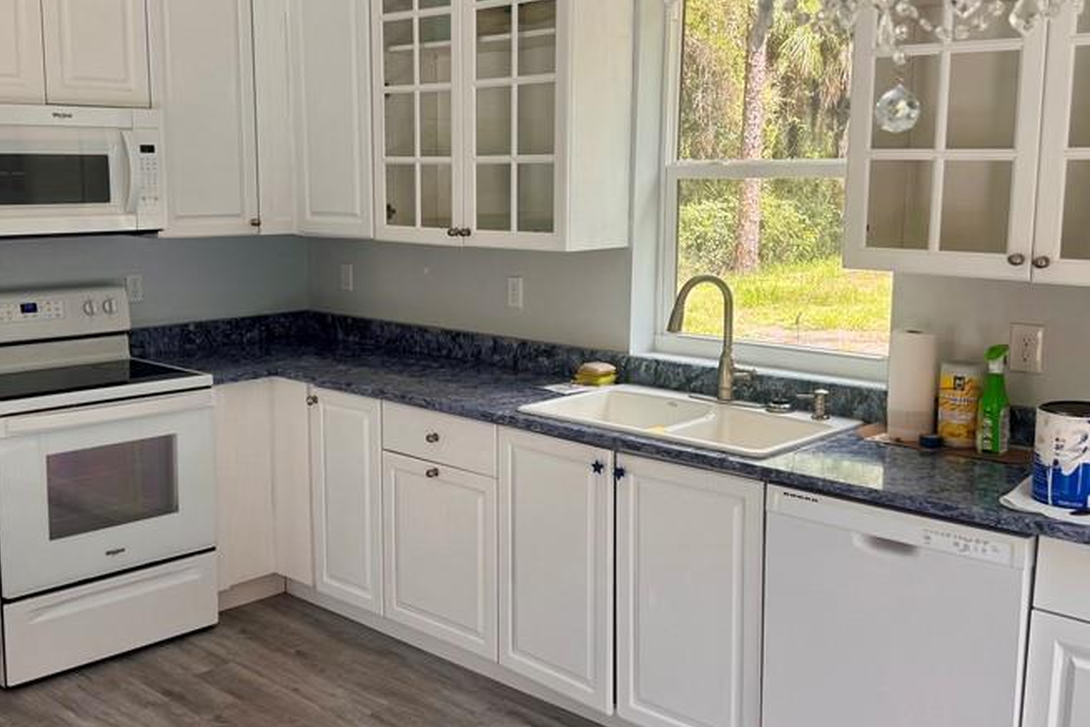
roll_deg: +0.2
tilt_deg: -8.8
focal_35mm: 39
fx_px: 1181
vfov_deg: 34.2
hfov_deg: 49.3
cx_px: 451
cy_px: 344
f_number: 1.78
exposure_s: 1/184
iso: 64
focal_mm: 6.76
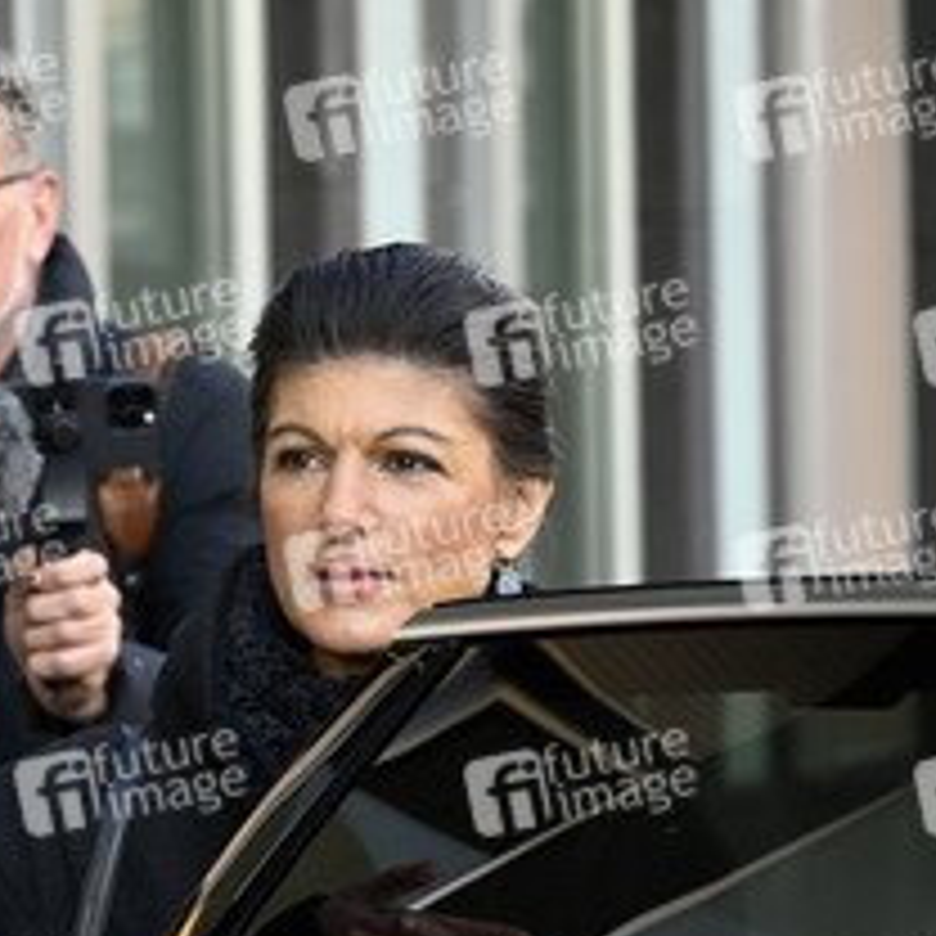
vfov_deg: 7.9
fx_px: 6761
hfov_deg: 7.9
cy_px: 670
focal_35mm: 221
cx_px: 11
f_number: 7.1
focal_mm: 120
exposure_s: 1/200
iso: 2000
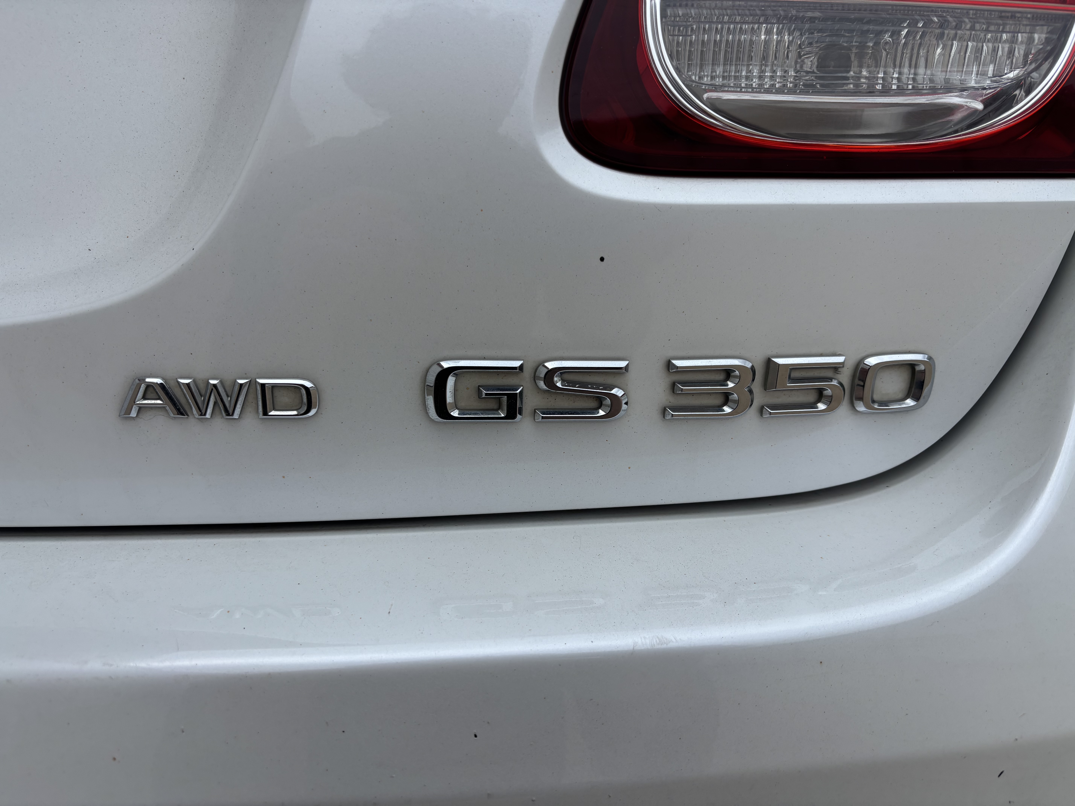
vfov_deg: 53.1
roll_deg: -0.4
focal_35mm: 26
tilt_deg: -14.2
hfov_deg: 67.3
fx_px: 807
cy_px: 403
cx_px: 538
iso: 50
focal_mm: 5.96
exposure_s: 1/3788
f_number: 1.6
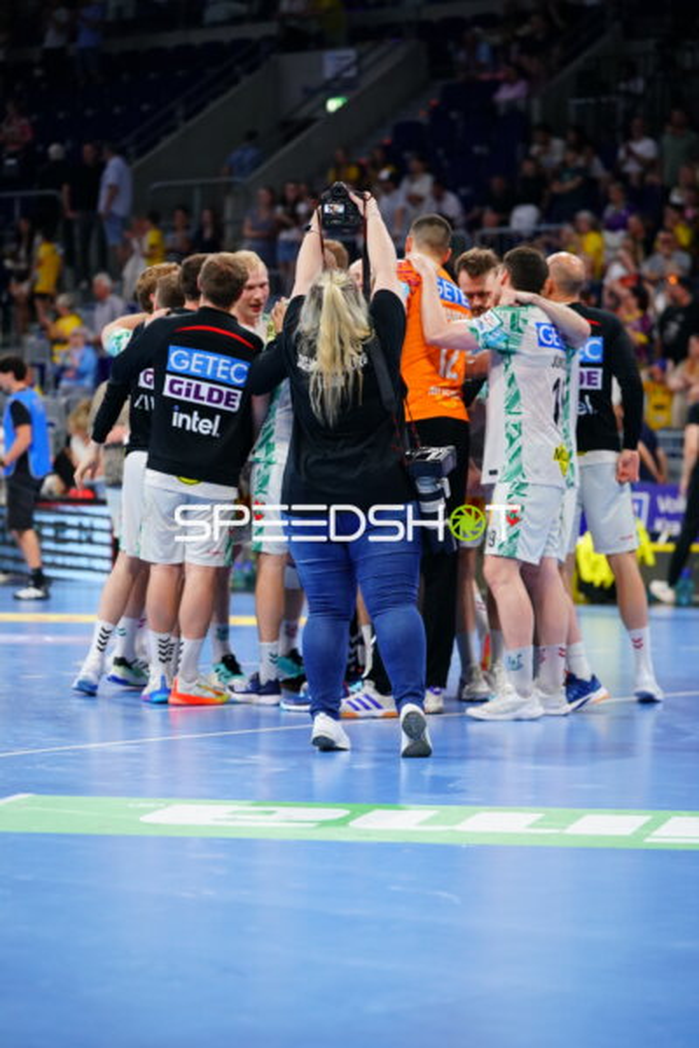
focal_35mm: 113
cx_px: 350
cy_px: 524
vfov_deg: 18.1
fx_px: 3291
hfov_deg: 12.1
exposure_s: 1/1600
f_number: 2.8
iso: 2500
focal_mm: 113
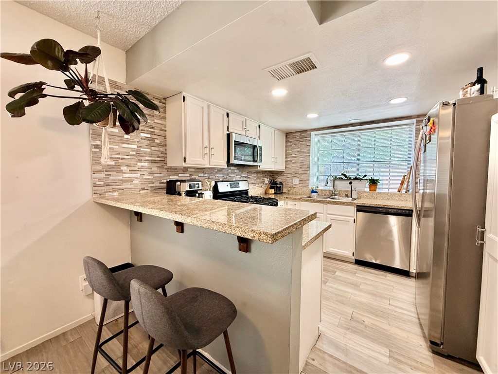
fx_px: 201
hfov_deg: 102.1
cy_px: 187
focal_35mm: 14
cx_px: 249
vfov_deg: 85.7
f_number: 2.2
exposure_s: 1/120
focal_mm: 2.22
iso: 200
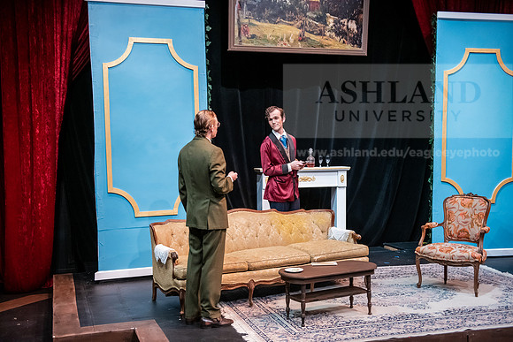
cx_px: 256
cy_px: 171
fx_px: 684
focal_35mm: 48
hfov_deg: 41.1
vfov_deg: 28.1
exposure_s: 1/200
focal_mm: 48
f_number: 2.8
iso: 3200
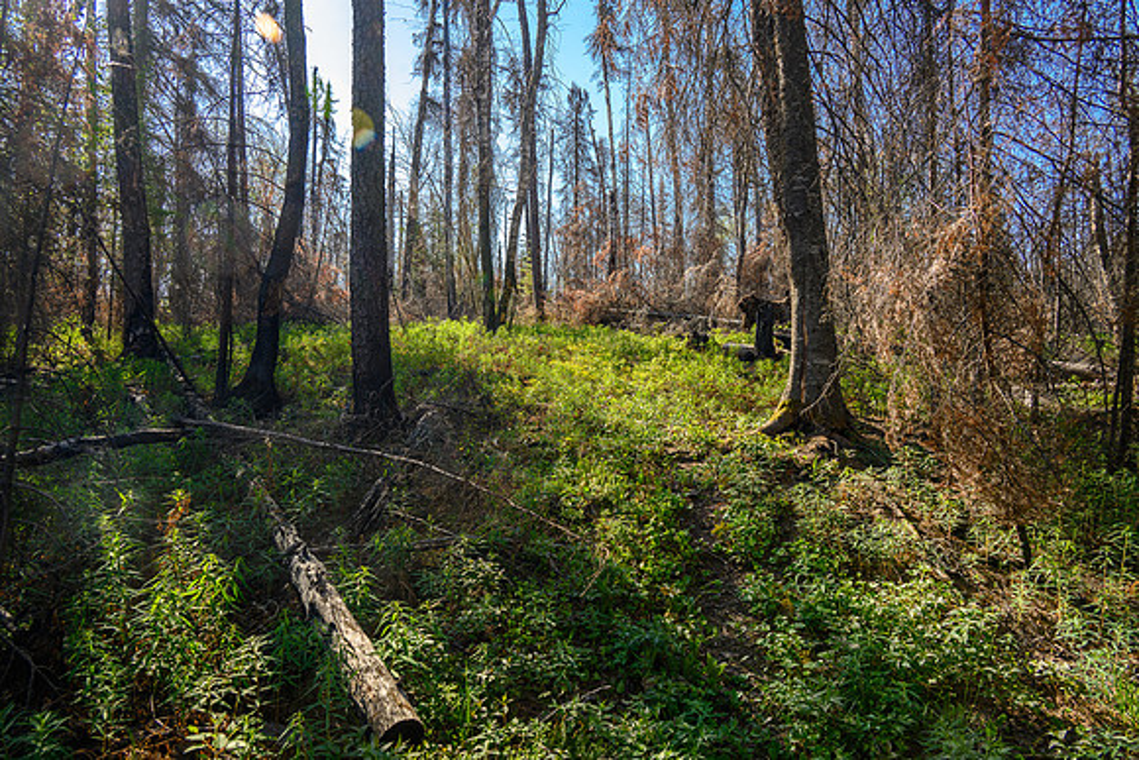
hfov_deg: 73.7
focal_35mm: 24
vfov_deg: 53.2
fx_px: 759
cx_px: 570
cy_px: 380
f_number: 8
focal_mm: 24
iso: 125
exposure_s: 1/50
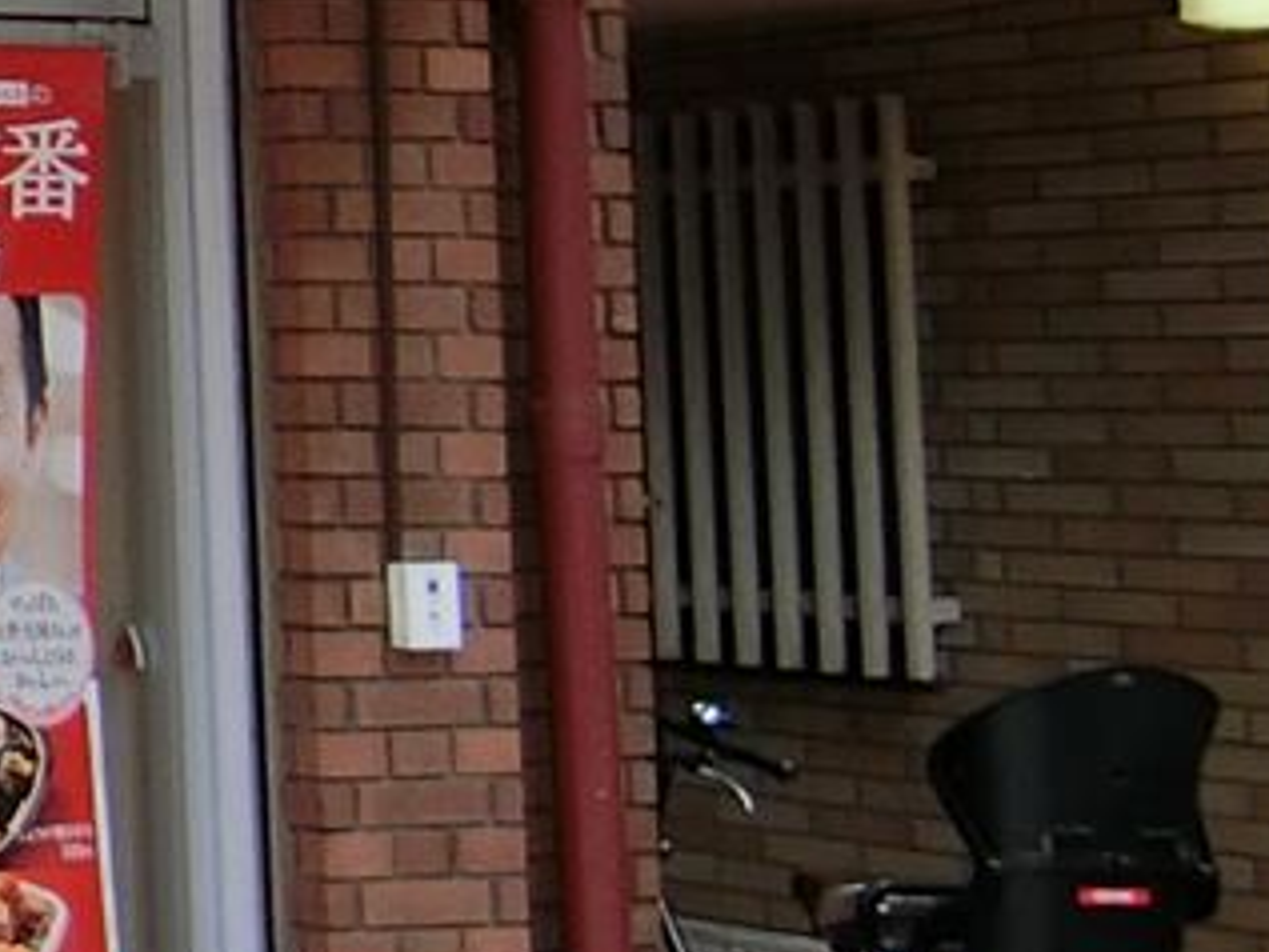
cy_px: 148
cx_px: -1753
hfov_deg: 14.2
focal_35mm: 96
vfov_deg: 15.3
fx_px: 3521
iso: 80
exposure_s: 1/320
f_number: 2.7
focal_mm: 4.06
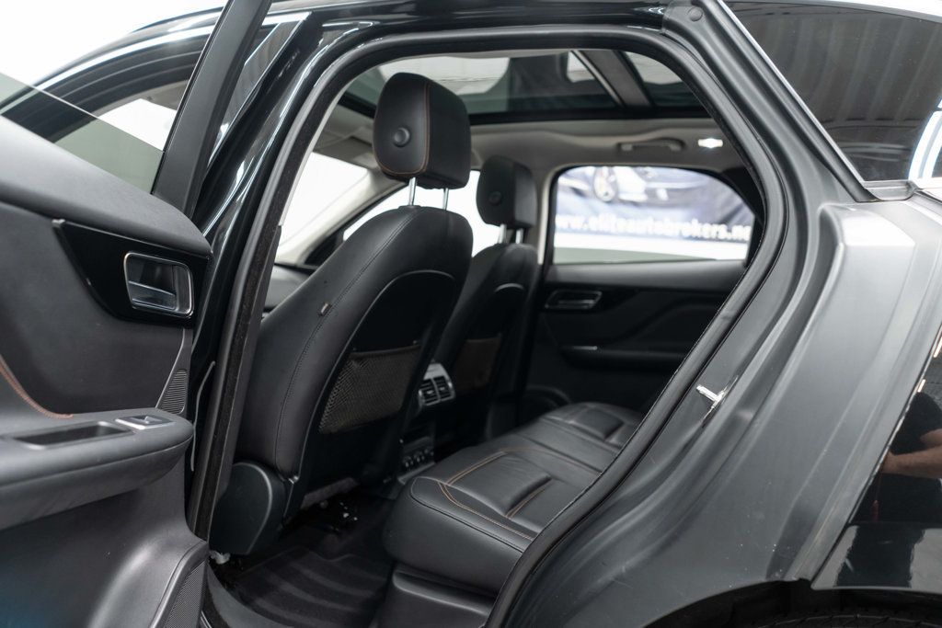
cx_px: 471
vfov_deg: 46.4
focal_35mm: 28
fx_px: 733
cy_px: 314
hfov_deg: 65.5
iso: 800
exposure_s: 1/40
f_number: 3.2
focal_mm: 28
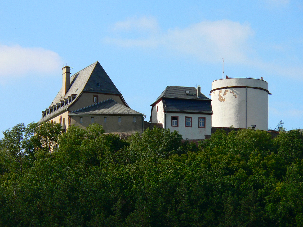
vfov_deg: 5.0
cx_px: 152
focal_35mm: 299
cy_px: 114
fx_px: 2617
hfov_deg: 6.6
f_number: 4
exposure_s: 1/500
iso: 80
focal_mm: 49.7
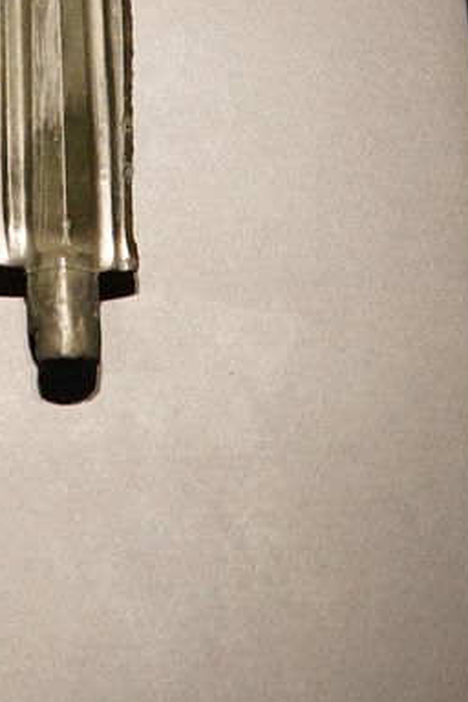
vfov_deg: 15.7
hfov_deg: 10.6
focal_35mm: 125
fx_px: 2437
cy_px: -161
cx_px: -254
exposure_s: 1/80
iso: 3200
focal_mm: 24
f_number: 3.5
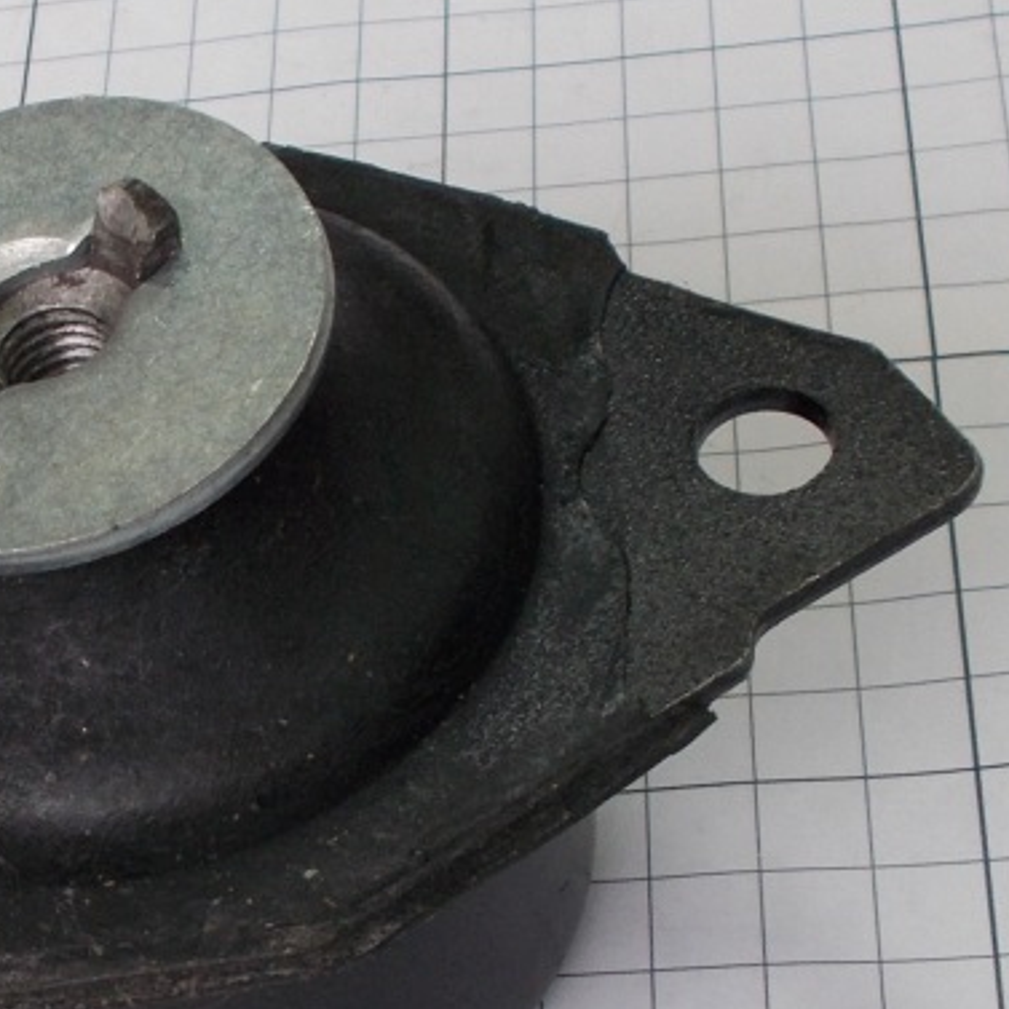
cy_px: 634
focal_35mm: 39
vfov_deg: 42.5
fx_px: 1286
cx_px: 177
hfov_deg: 40.7
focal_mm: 4.6
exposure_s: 1/25
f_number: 3.2
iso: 80
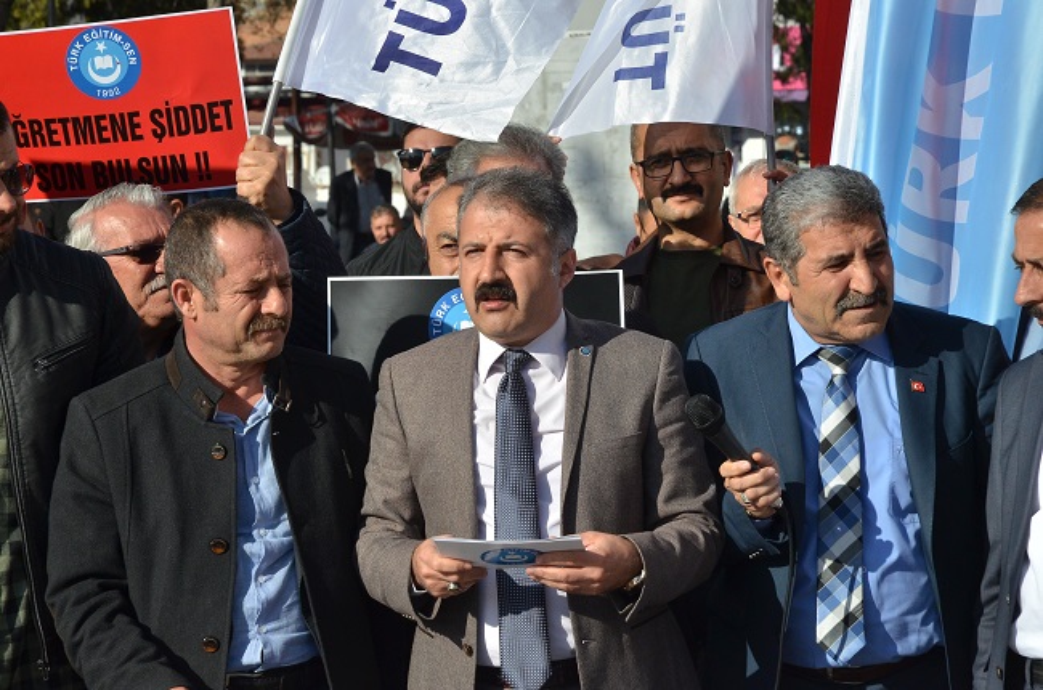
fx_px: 3685
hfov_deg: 16.1
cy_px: 345
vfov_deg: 10.7
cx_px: 522
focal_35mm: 128
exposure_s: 1/1600
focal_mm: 85
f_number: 10
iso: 640
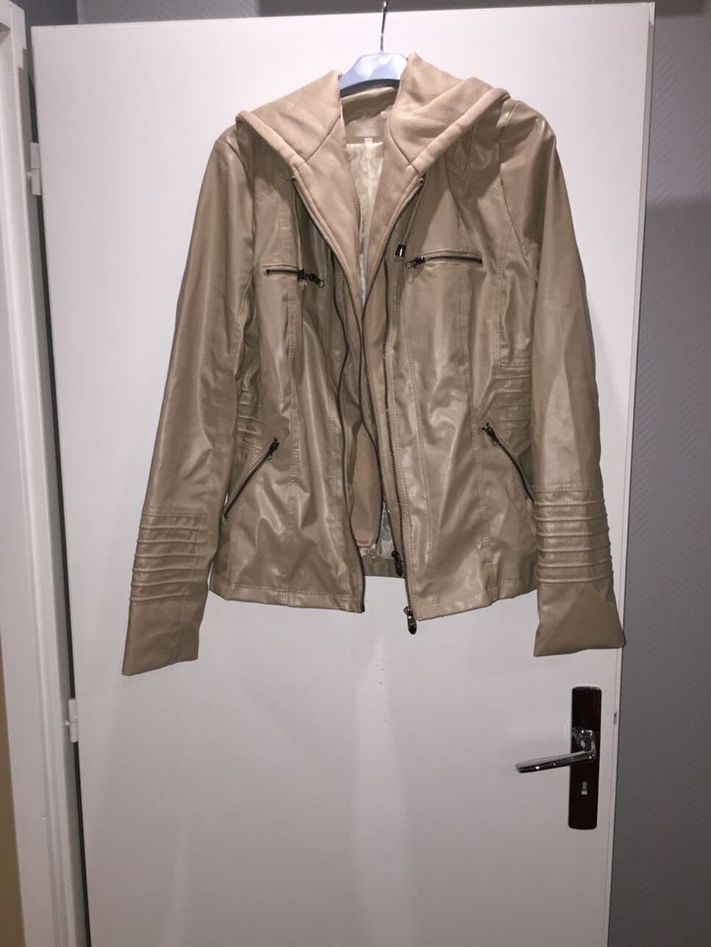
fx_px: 821
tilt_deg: -9.3
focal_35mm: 30
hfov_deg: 46.8
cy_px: 466
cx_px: 344
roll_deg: +0.5
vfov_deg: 60.0
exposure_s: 1/33
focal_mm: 4.15
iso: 80
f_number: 2.2
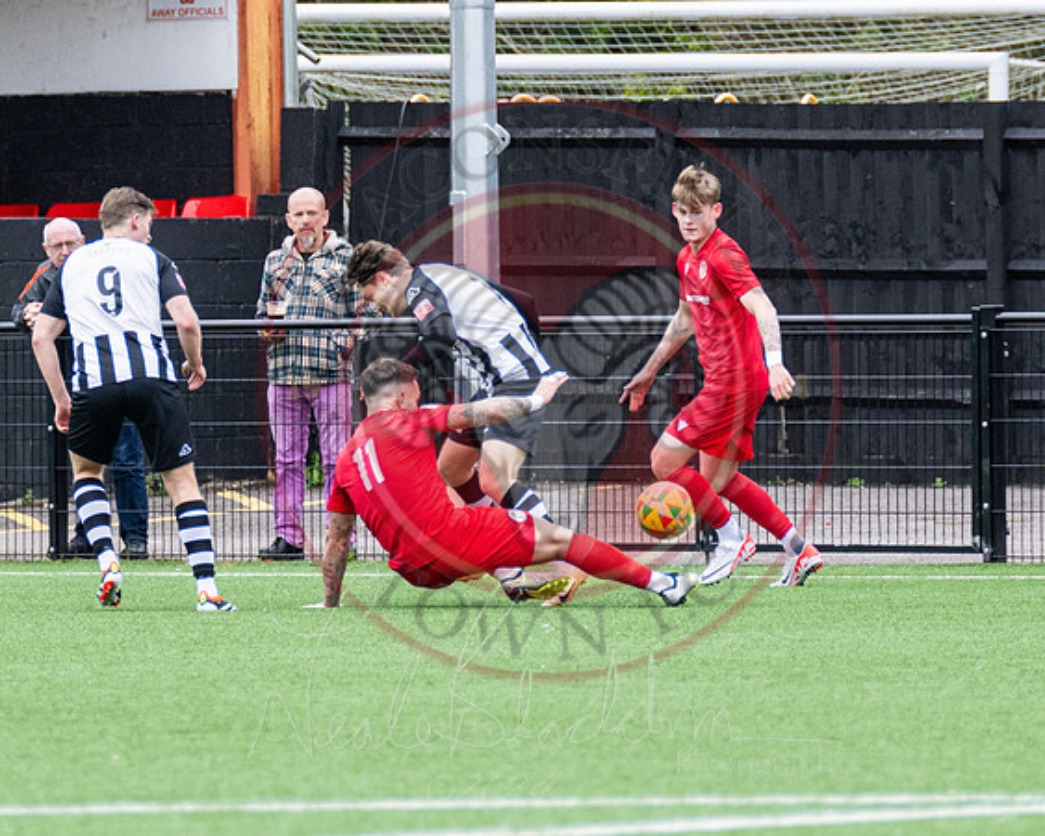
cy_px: 362
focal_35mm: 482
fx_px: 14914
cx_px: 384
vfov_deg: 3.2
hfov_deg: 4.0
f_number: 4
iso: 800
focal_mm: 200
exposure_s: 1/1250
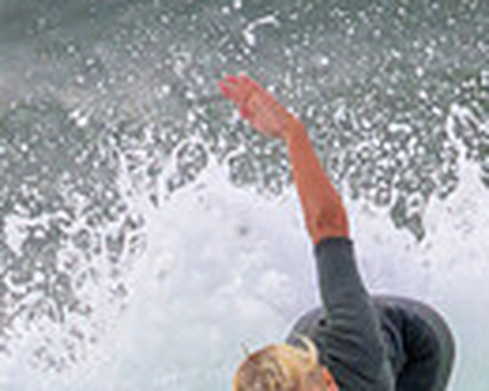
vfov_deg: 0.5
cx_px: 369
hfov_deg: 0.6
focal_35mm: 3347
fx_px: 48439
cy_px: 701
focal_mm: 800
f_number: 11
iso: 2000
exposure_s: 1/2000
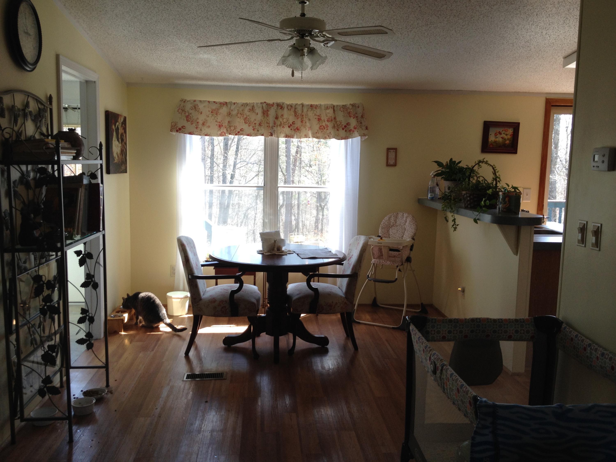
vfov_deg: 40.7
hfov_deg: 52.6
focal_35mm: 35
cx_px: 308
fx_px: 623
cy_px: 231
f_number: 2.4
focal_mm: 4.28
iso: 50
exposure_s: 1/120
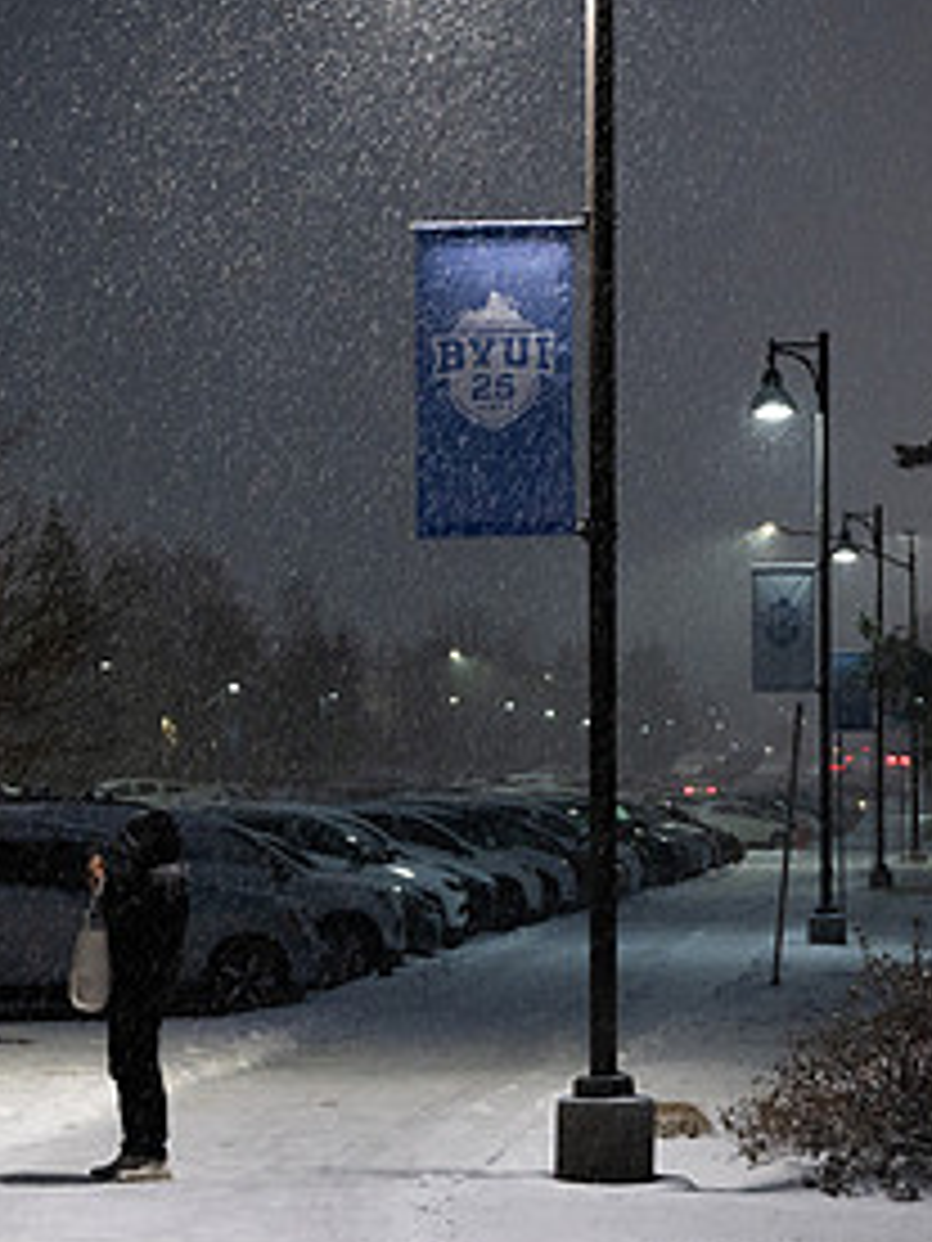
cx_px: 353
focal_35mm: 123
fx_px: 4416
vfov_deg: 16.0
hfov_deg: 12.0
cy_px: 591
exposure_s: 1/60
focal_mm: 44
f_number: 4
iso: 1600
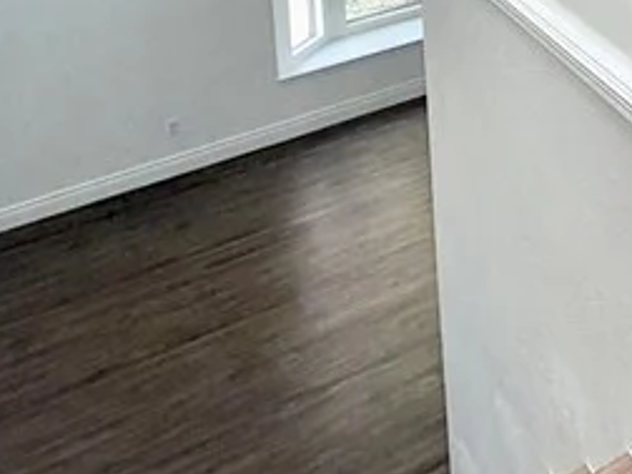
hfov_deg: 26.3
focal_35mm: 57
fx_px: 1041
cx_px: 908
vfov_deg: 19.8
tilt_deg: -4.1
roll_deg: +1.6
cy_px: -346
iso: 50
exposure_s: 1/122
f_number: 2.2
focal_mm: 2.22
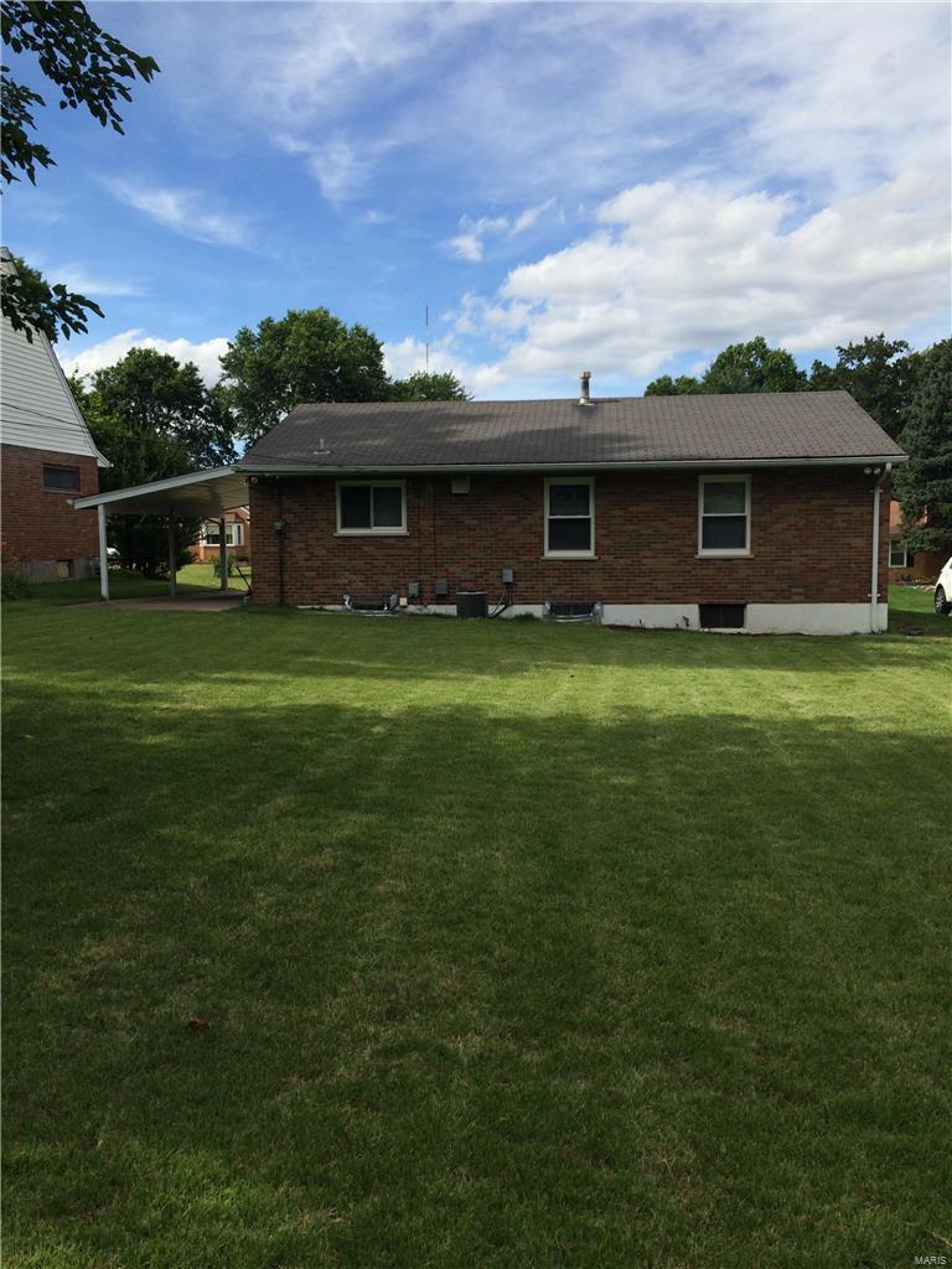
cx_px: 476
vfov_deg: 61.7
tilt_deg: -7.6
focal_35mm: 29
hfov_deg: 48.2
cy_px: 634
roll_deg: -0.3
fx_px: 1063
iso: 32
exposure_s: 1/1866
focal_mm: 4.15
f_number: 2.2
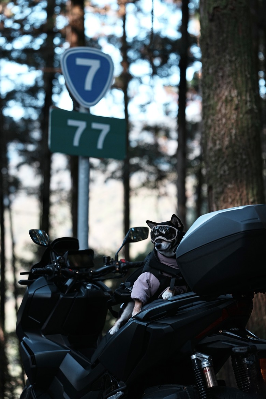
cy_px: 200
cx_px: 133
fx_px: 754
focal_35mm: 68
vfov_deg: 29.7
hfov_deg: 20.0
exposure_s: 1/1000
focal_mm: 68
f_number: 2
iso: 320
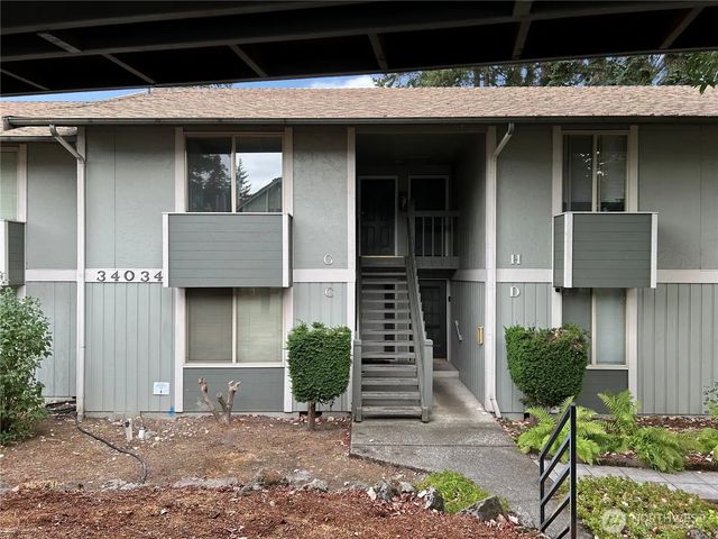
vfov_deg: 53.1
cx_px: 359
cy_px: 270
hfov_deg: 67.3
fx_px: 539
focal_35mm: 26
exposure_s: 1/314
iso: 50
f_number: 1.5
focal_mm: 5.7
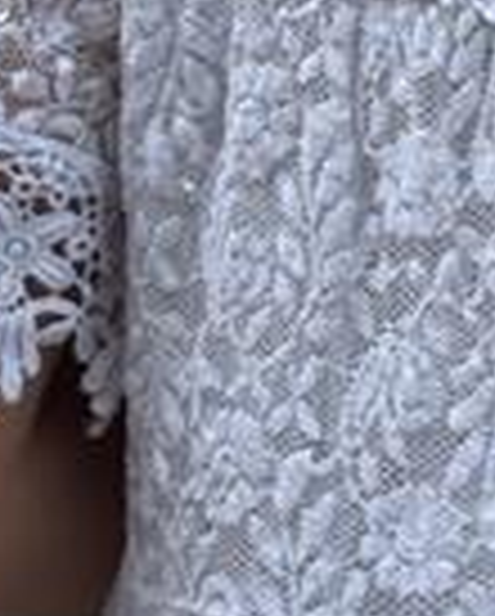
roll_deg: -2.0
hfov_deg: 10.7
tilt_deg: +2.0
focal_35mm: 141
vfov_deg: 13.4
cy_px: -11
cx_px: 630
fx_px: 2576
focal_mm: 6.76
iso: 64
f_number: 1.78
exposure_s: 1/1597
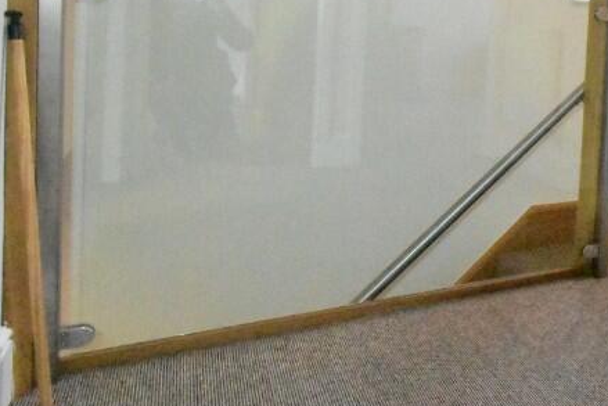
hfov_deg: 45.9
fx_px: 591
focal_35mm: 35
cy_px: 55
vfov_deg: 36.0
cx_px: 605
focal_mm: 10
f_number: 11
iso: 25600
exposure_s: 1/200
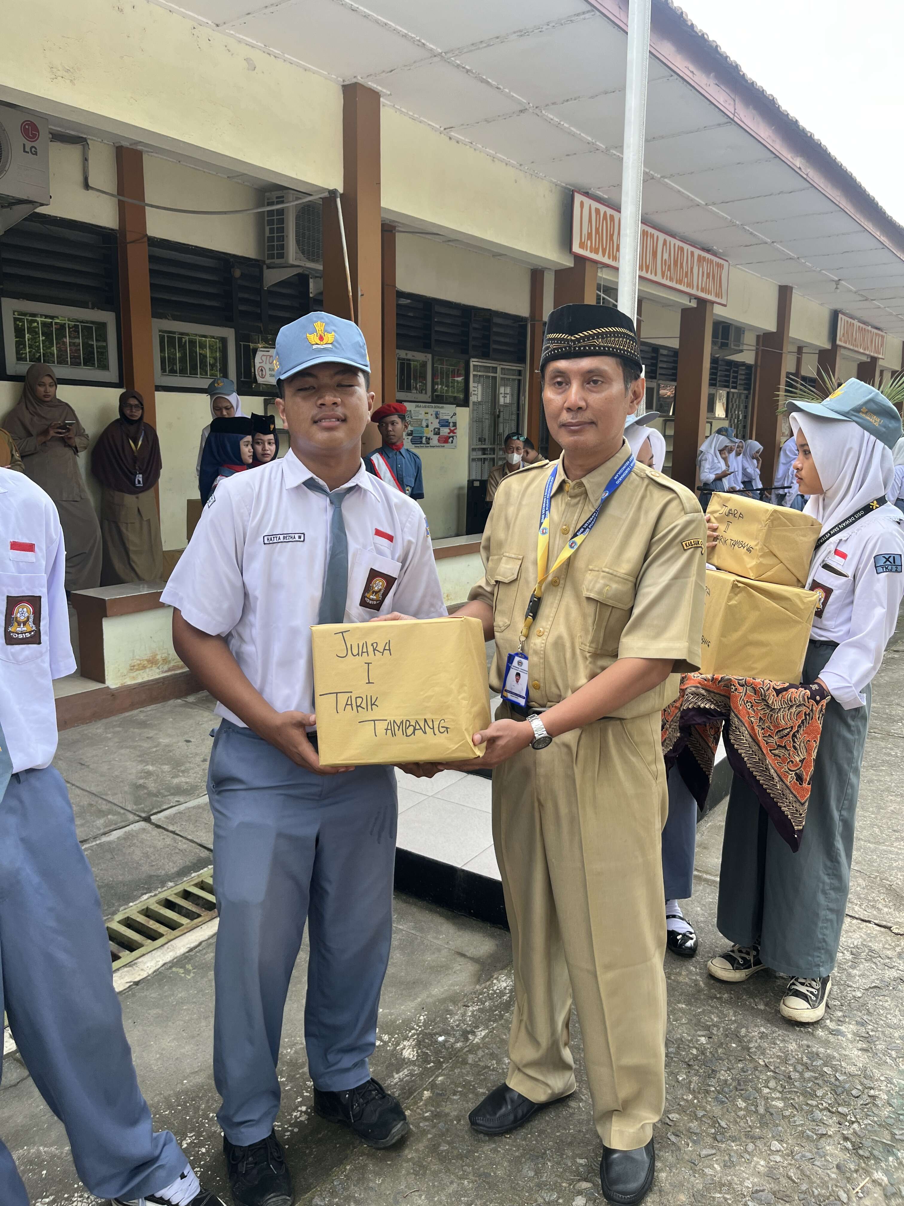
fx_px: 905
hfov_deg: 53.1
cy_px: 603
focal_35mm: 26
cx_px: 452
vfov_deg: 67.3
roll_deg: -0.5
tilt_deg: -10.3
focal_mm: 5.1
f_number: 1.6
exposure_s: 1/153
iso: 40
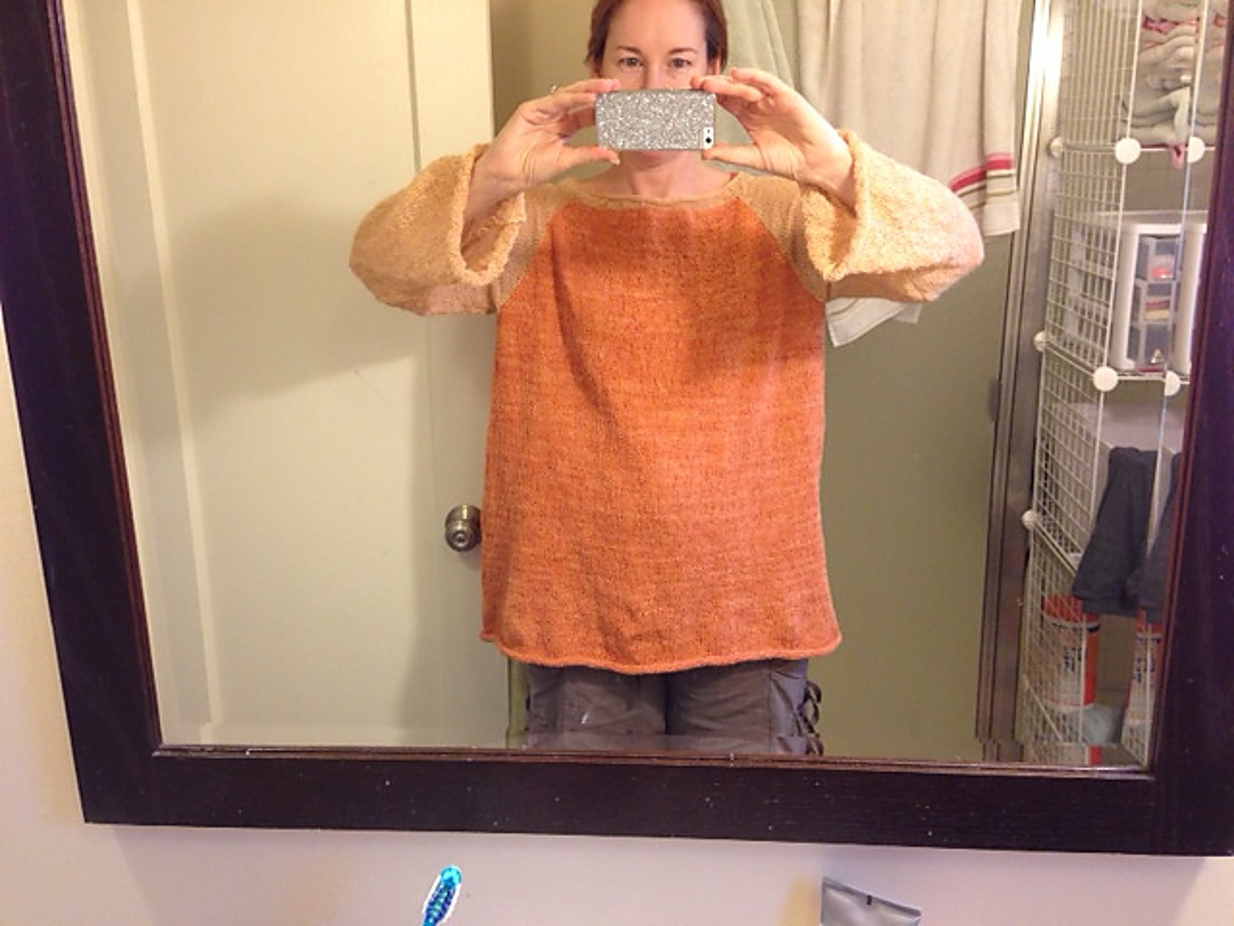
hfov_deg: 55.4
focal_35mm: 33
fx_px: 1176
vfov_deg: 42.9
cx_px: 617
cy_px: 463
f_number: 2.4
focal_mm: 4.13
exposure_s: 1/20
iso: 125
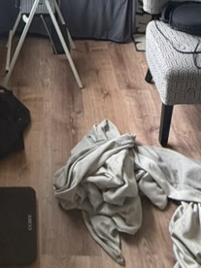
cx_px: 39
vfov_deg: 29.3
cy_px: -85
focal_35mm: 52
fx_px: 403
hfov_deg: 27.4
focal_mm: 2.22
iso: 250
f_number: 2.2
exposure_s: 1/120
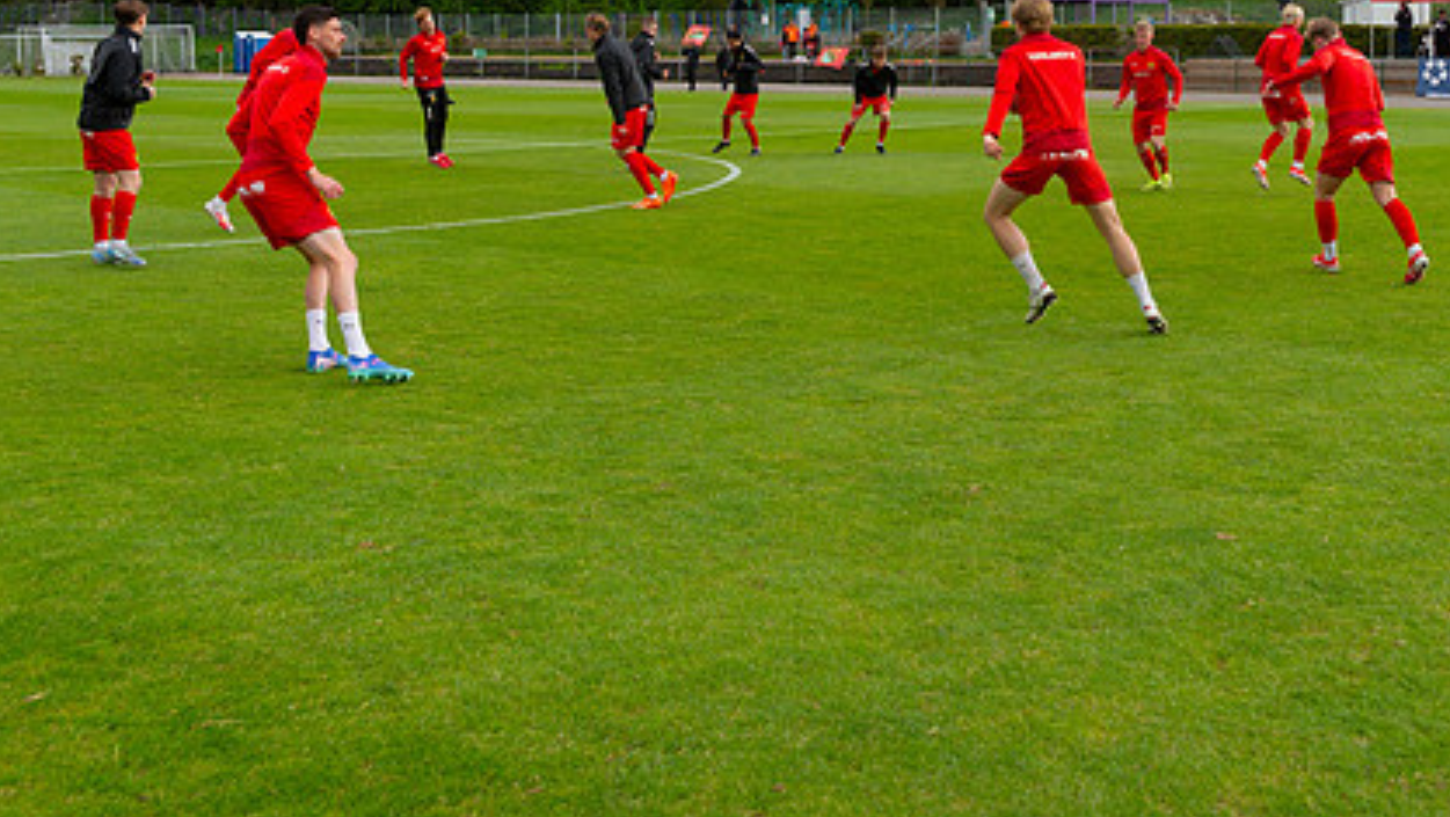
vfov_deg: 25.5
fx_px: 1769
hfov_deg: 44.2
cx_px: 918
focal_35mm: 46
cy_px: 158
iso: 250
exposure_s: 1/640
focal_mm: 31
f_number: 4
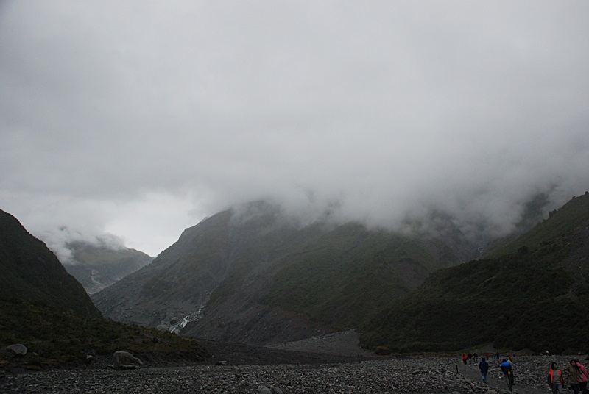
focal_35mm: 33
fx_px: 541
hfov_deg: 57.2
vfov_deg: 40.1
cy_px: 197
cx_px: 294
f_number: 5.6
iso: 400
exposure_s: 1/2500
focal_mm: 22
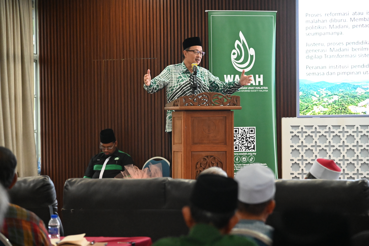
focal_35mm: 120
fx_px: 1229
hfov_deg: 17.1
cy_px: 123
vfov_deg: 11.4
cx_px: 184
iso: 10000
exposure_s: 1/200
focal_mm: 120
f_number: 5
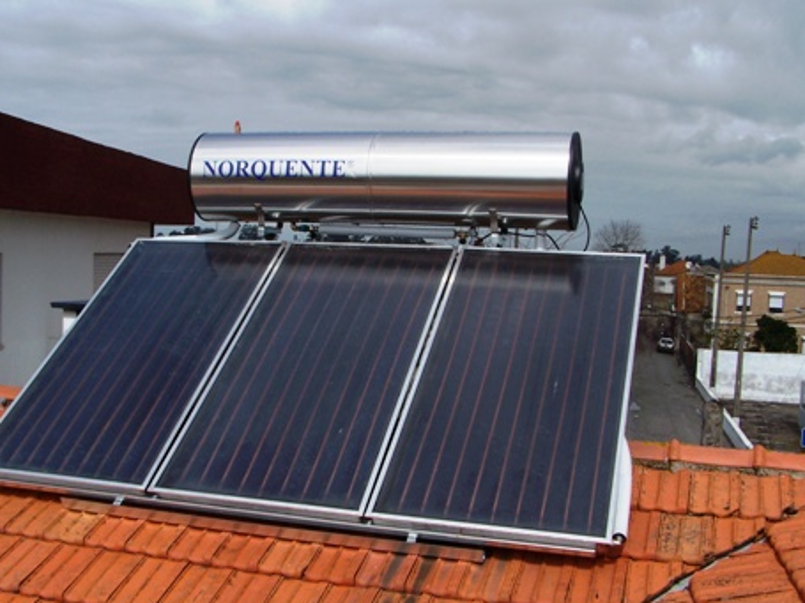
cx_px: 376
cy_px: 313
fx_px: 1000
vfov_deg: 33.6
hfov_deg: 43.8
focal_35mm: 43
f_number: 5.6
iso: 80
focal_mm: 6.3
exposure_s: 1/640
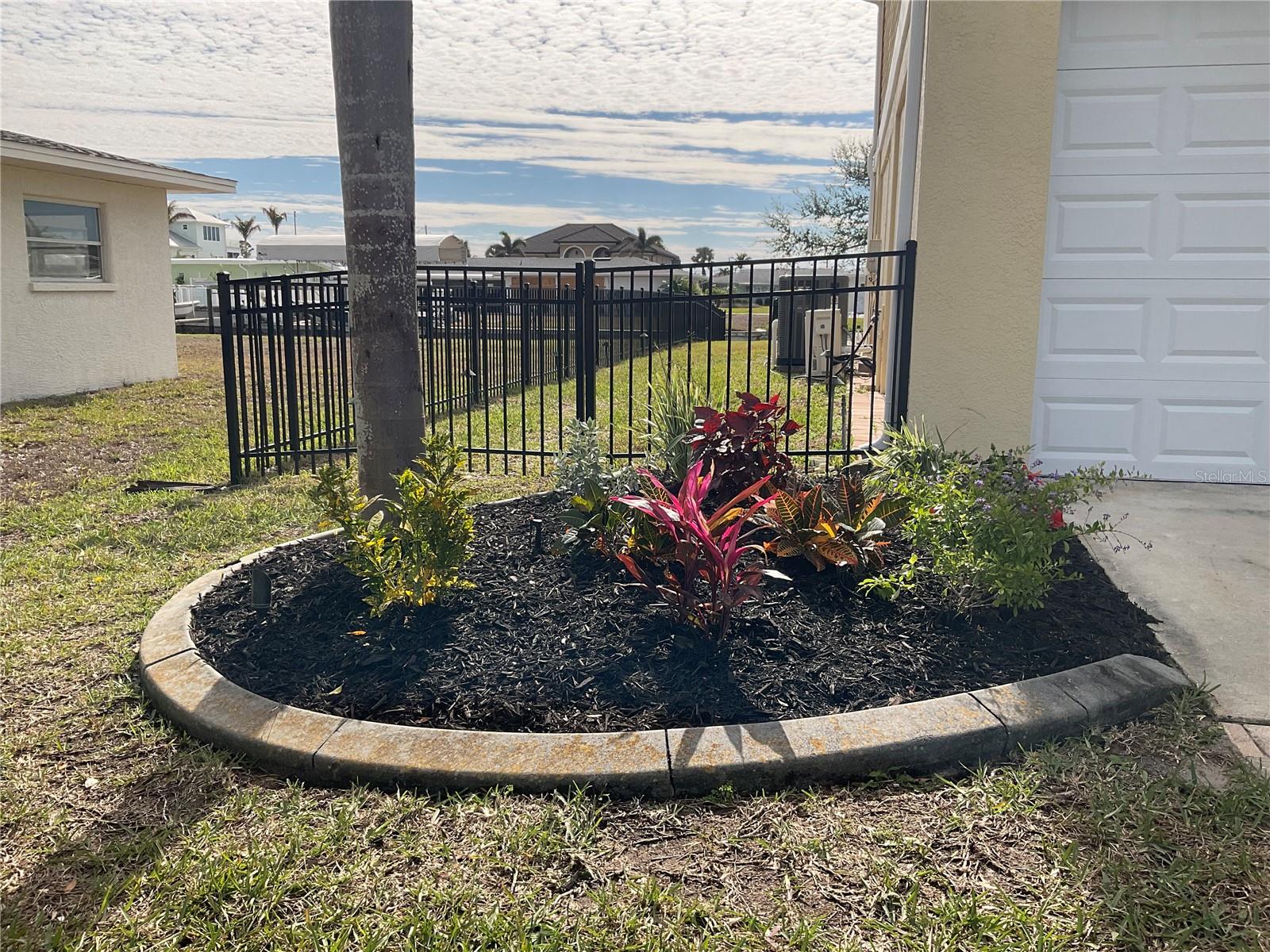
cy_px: 476
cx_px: 635
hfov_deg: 61.7
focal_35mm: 29
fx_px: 1064
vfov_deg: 48.2
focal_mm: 3
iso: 16
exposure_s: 1/2667
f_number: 1.8
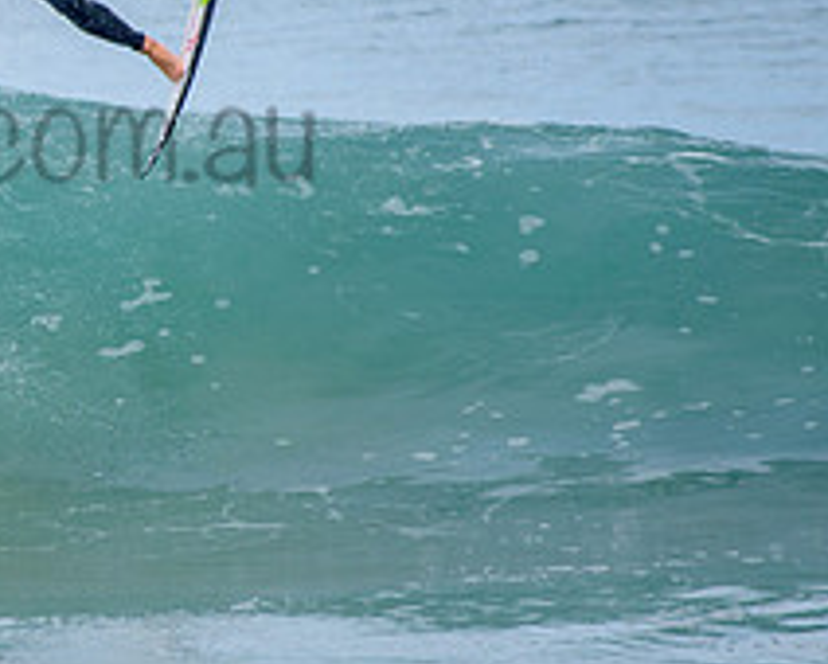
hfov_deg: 1.5
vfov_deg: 1.2
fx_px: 31470
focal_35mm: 1283
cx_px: -98
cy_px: 92
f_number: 5.6
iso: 250
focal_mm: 500
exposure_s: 1/2000
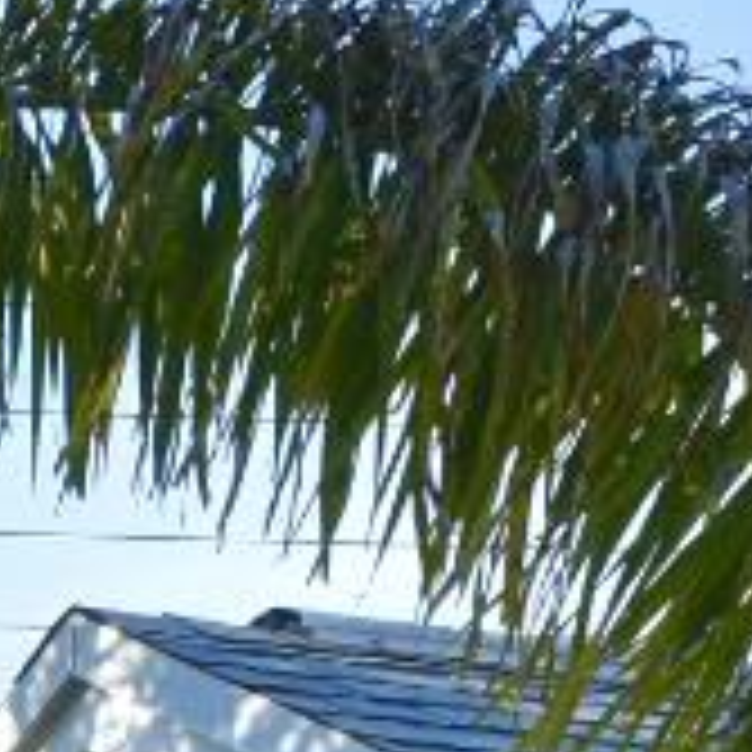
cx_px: -982
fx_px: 7008
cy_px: 2013
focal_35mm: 285
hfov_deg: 5.9
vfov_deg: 5.8
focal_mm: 23
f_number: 8
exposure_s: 1/250
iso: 180
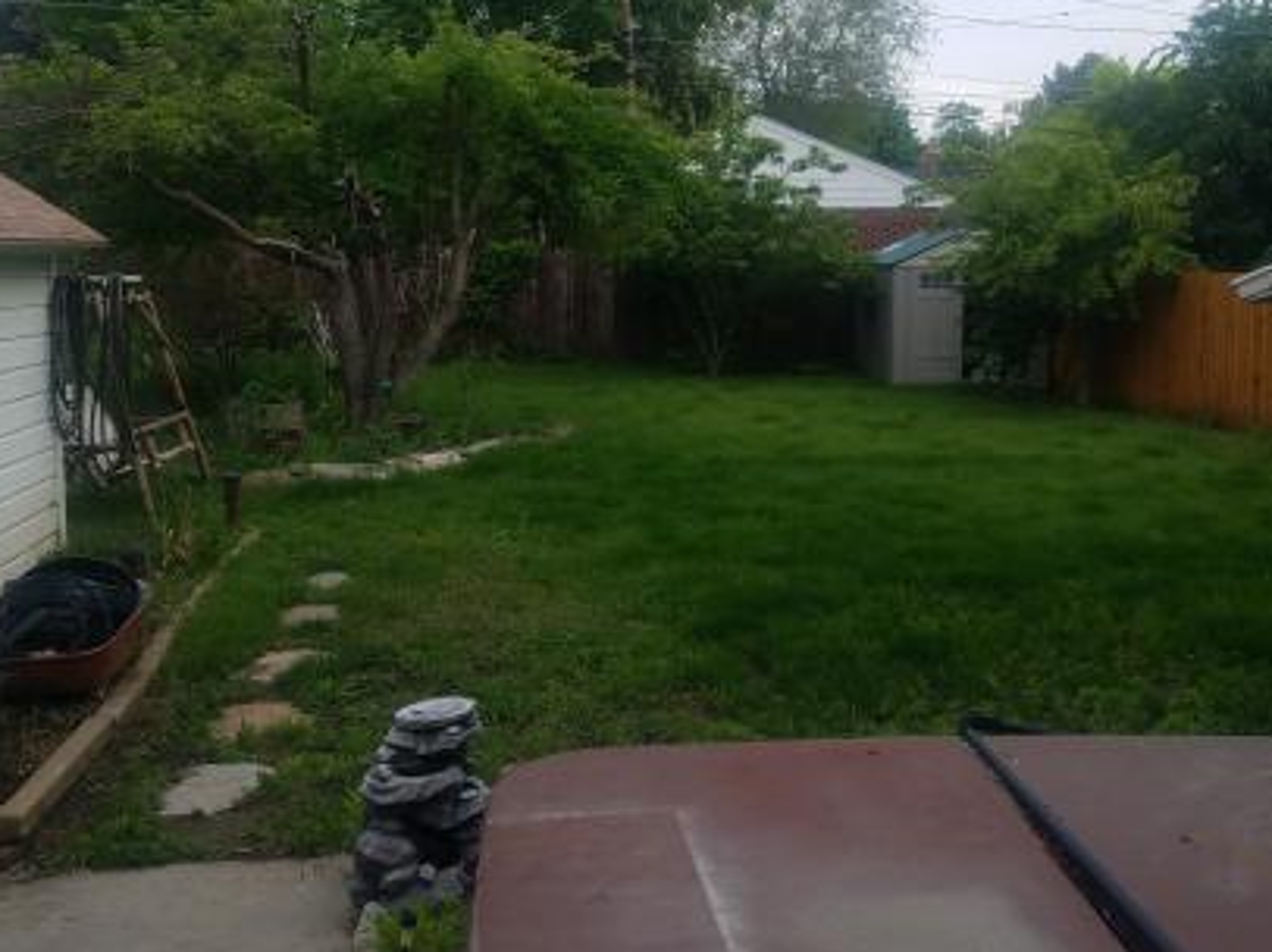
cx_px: 743
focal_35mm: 41
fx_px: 1506
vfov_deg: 34.8
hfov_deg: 45.6
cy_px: 329
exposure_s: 1/283
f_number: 1.7
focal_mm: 4.2
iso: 50
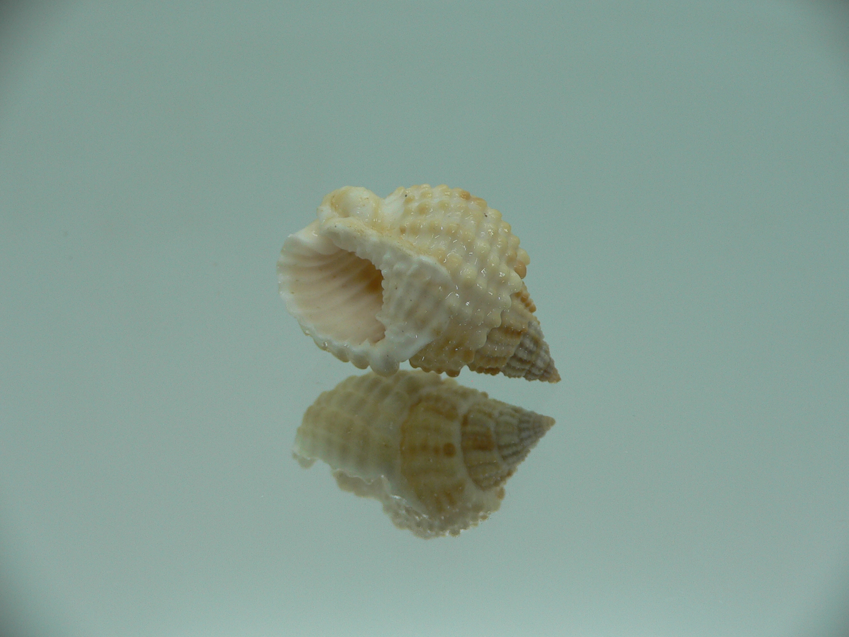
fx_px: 858
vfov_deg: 40.7
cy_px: 318
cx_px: 424
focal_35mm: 35
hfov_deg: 52.6
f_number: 2.8
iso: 80
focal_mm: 4.6
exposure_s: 1/60
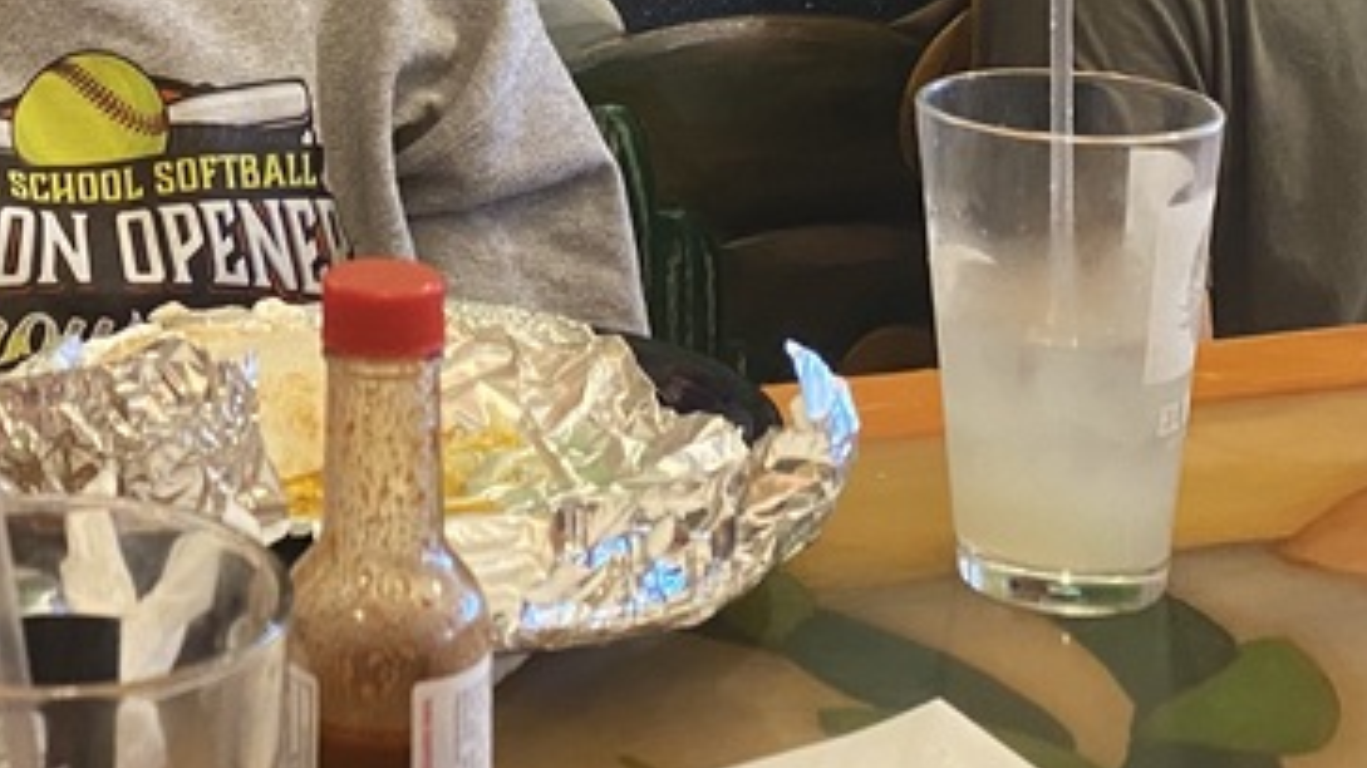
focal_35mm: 80
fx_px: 2899
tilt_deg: -7.5
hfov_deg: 25.8
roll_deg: +0.5
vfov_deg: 14.4
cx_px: 173
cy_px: -256
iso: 400
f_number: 1.8
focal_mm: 4.25
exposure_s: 1/60
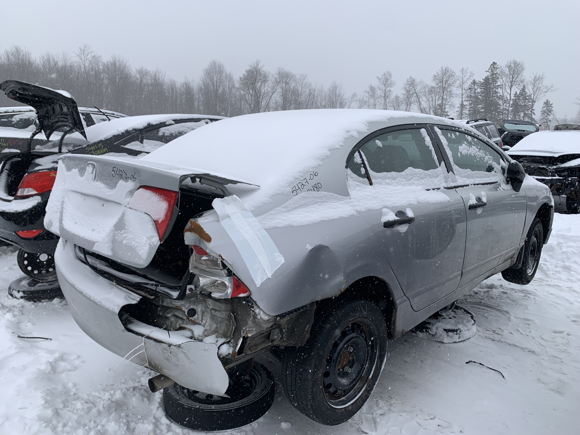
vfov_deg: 53.1
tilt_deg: -10.8
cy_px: 218
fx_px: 436
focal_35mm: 26
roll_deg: +0.0
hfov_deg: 67.3
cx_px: 290
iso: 25
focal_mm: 4.25
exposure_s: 1/879
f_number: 1.8
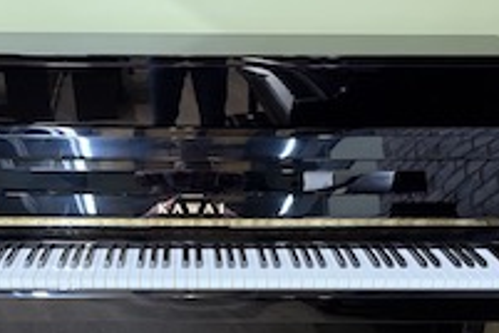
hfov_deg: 42.4
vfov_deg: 28.5
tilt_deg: -26.1
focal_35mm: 46
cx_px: 189
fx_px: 638
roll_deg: -0.6
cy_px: 276
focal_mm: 6.76
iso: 640
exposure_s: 1/40
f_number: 1.78
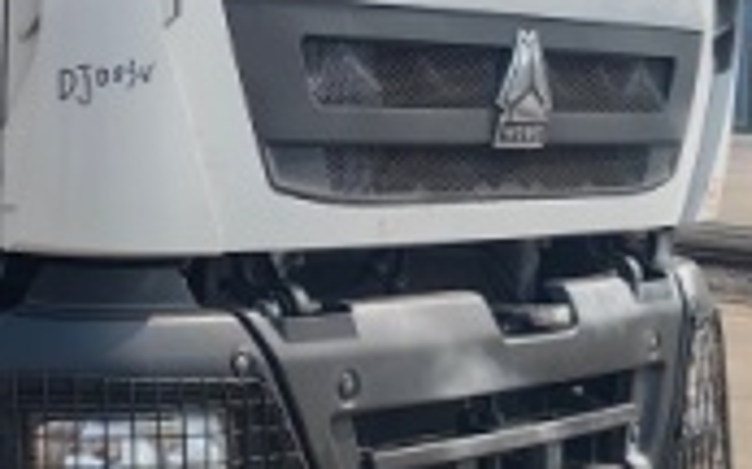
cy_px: 17
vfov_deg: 13.1
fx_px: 2028
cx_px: -439
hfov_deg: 18.2
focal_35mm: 99
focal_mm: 5.75
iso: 50
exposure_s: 1/7353
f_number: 2
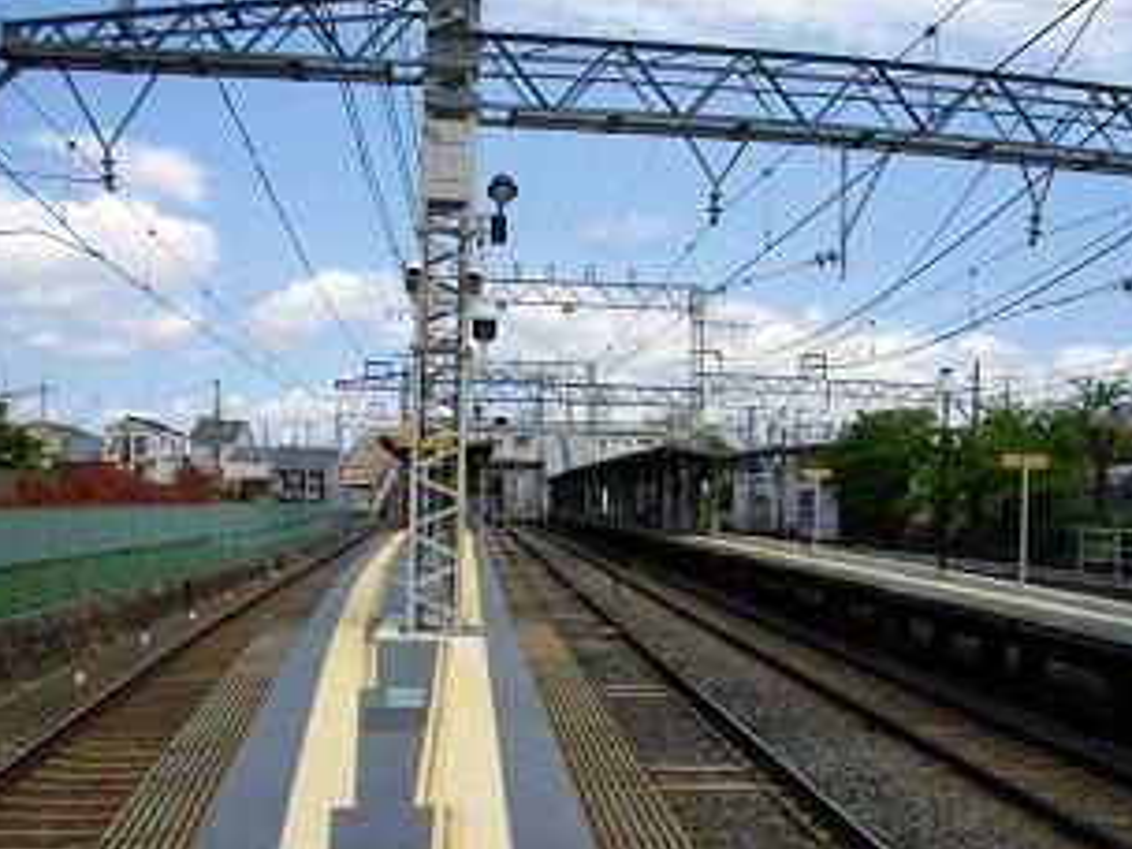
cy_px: 506
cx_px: 646
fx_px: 1341
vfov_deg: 35.0
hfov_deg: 45.6
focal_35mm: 41
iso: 100
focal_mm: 5.7
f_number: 5.5
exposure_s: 1/400
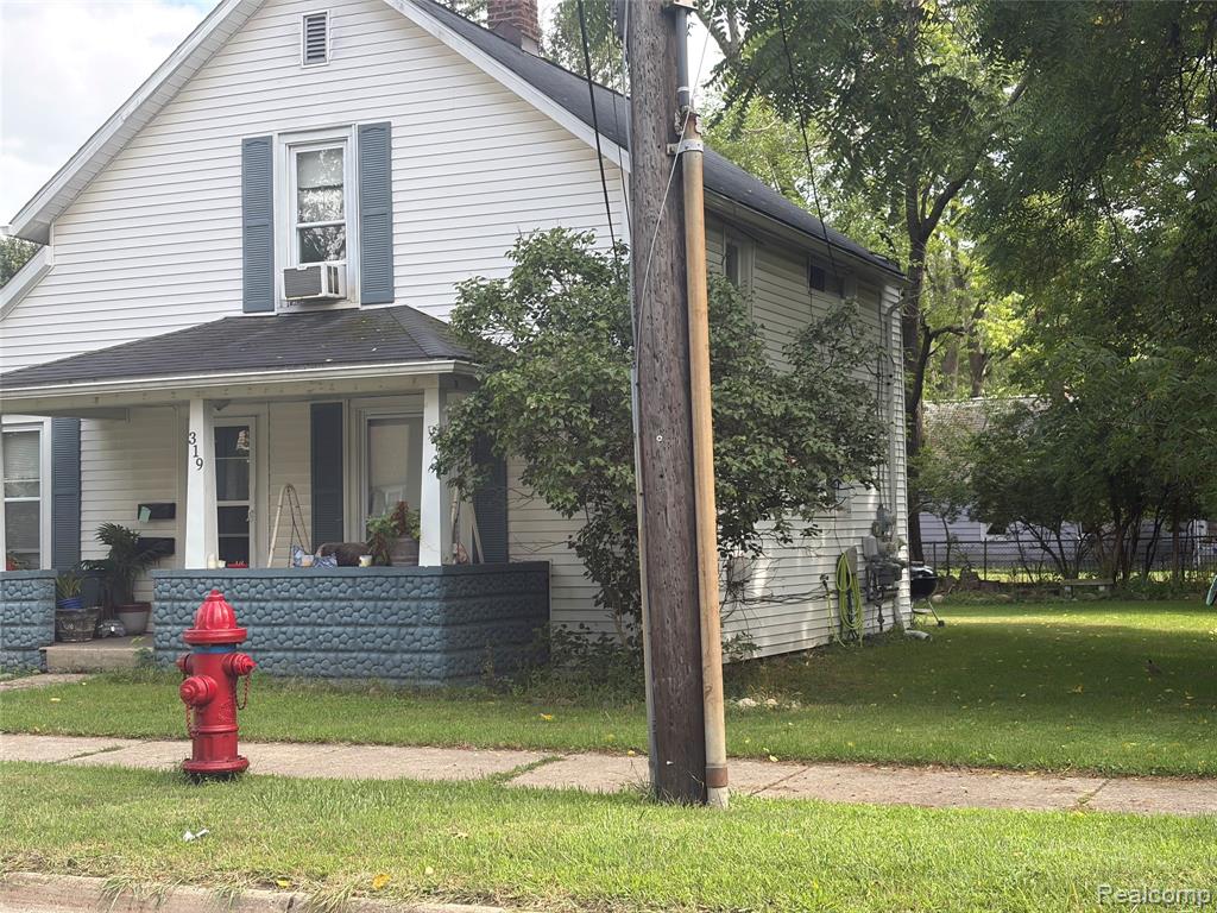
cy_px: 456
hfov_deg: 36.8
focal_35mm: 52
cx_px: 608
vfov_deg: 28.0
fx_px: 1828
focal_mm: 5.96
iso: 32
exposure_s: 1/566
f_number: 1.6
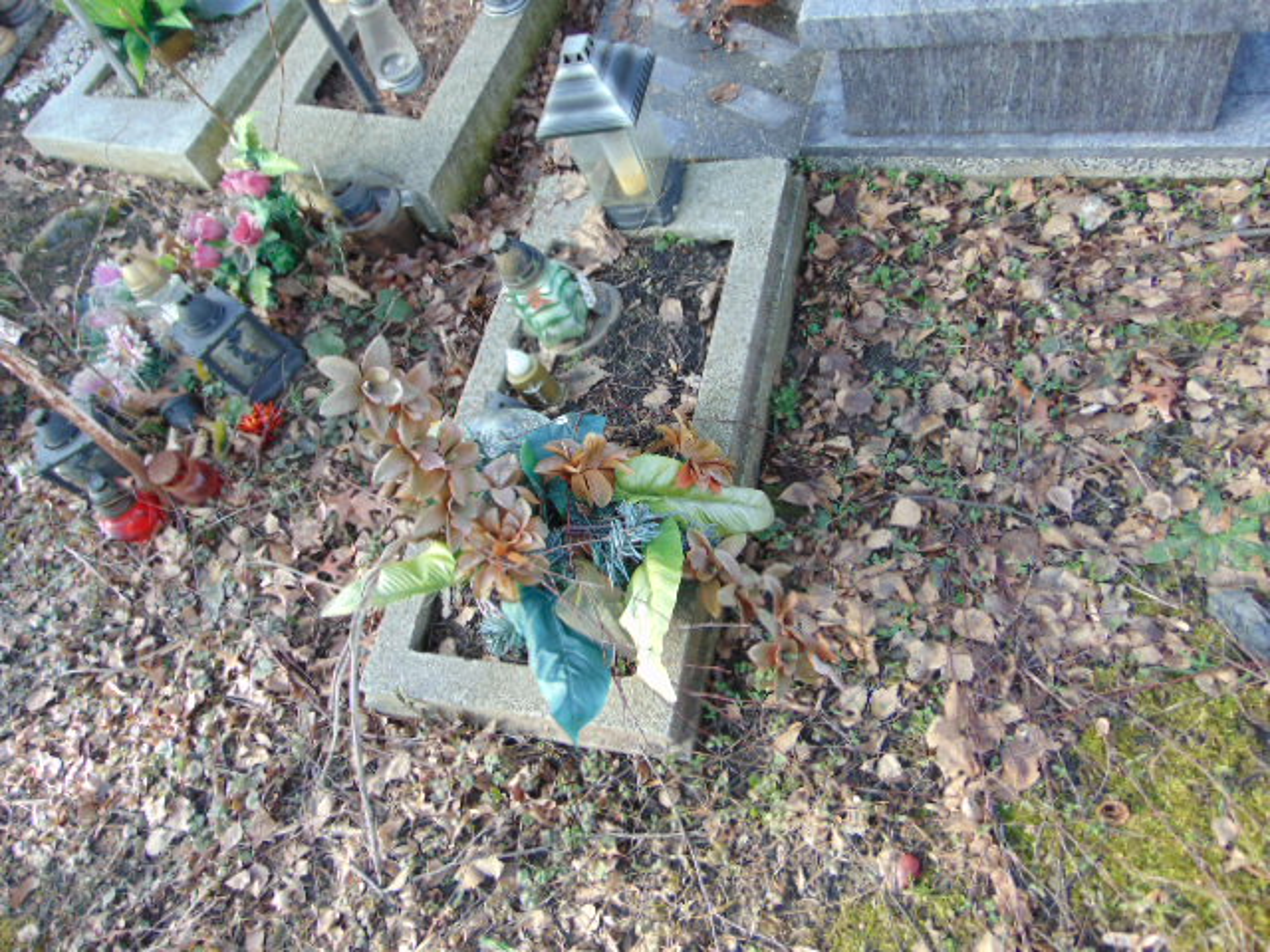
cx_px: 635
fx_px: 917
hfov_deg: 69.4
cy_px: 476
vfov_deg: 54.9
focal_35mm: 25
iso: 80
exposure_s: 1/80
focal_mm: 4.5
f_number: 3
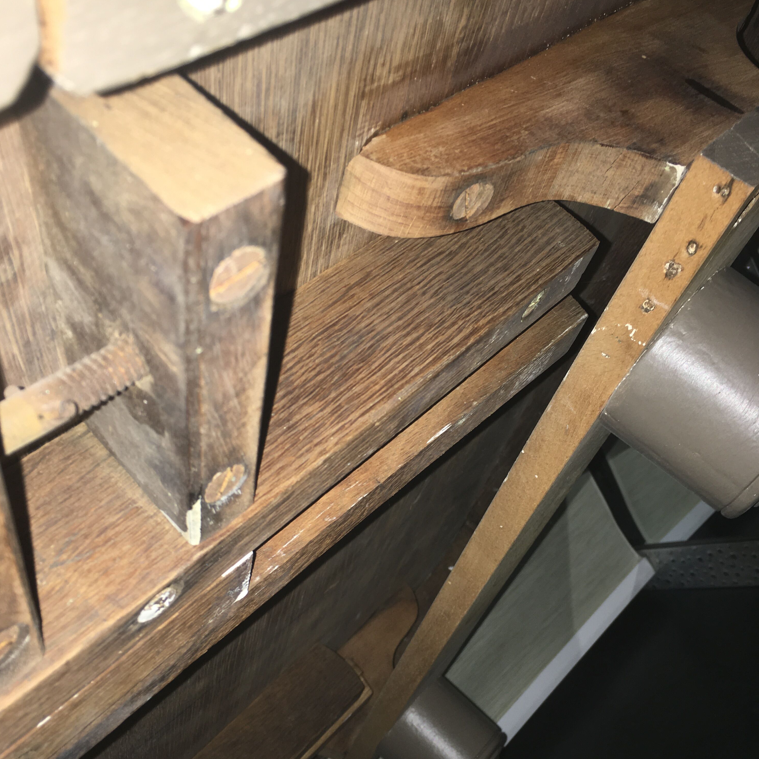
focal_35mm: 35
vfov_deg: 46.9
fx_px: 868
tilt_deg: -10.3
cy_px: 462
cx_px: 375
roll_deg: +31.5
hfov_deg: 47.2
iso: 25
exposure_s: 1/17
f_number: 2.2
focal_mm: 4.15
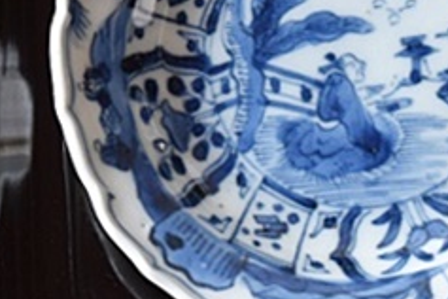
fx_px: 3906
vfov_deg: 4.4
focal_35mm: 314
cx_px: 450
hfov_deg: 6.5
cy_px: 9
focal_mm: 55
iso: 400
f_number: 6.3
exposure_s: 1/5
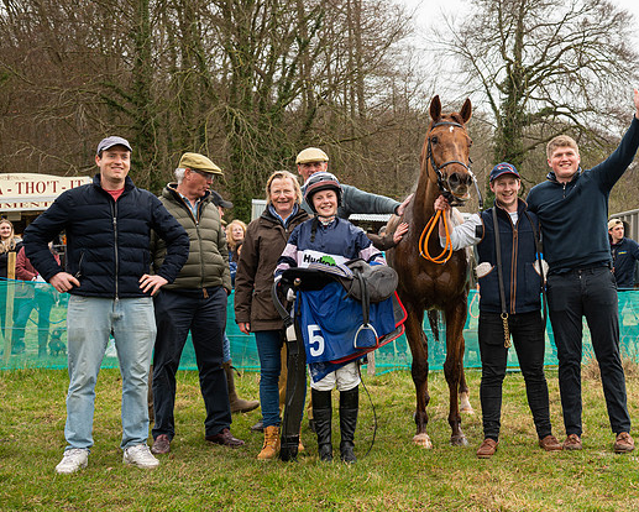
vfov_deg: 28.6
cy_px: 206
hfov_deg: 34.7
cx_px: 471
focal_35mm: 53
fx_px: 1003
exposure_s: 1/250
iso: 200
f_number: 5
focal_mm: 38
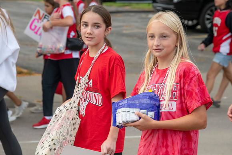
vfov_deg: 6.9
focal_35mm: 200
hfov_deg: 10.3
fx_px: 1289
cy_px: 78
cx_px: 116
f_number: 11
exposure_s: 1/400
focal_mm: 200
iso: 3200
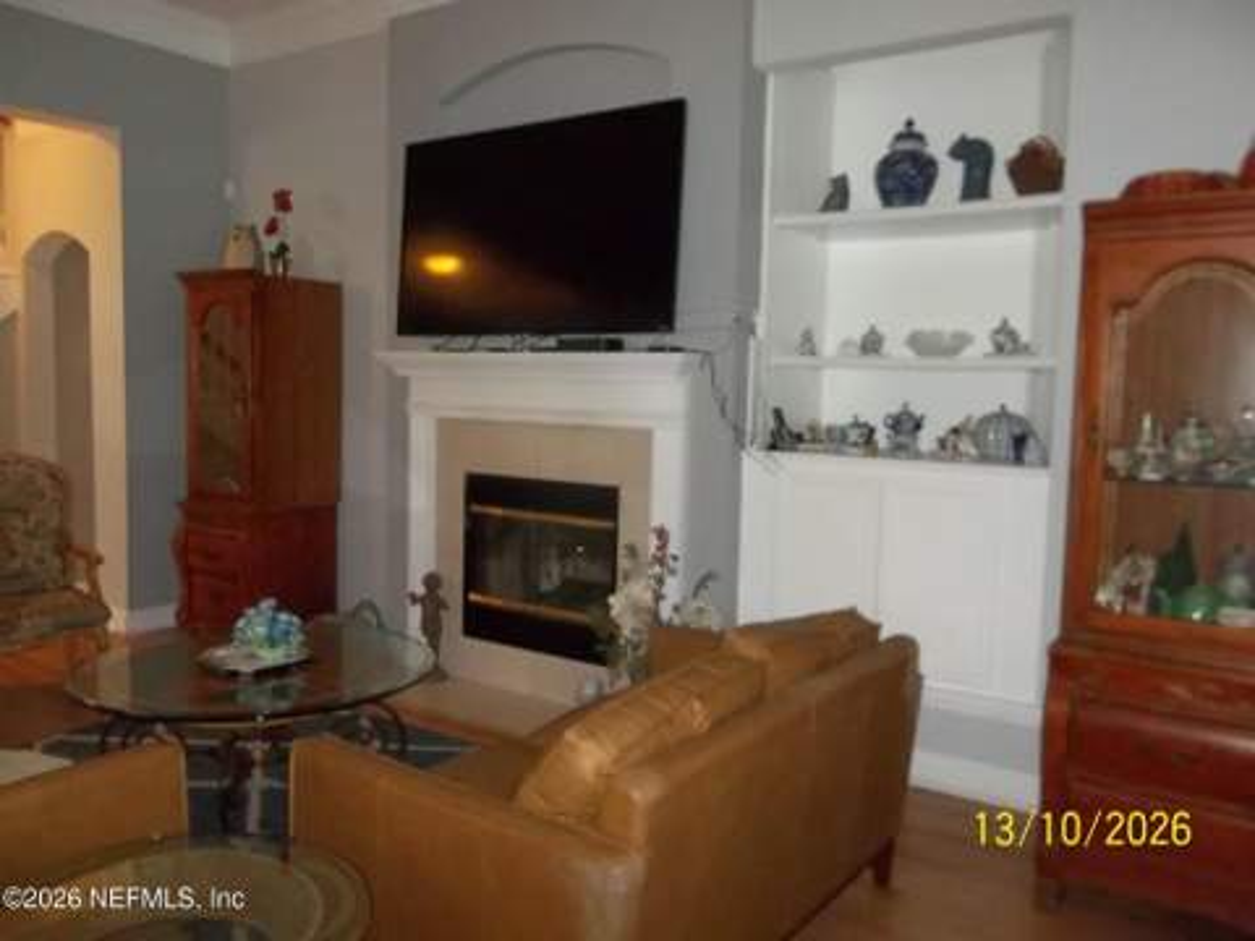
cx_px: 628
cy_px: 470
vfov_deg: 51.4
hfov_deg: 65.3
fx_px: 979
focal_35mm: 27
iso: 320
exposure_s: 1/30
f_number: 3.5
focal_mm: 4.9
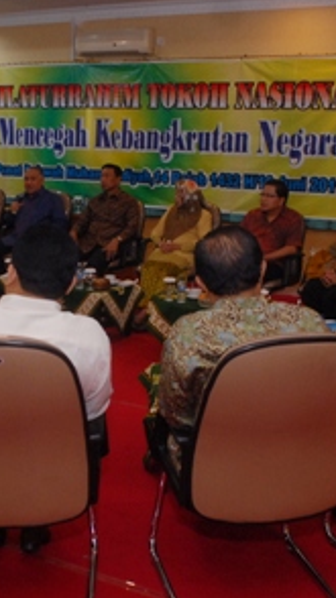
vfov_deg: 42.9
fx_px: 762
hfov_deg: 24.8
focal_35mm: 48
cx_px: 130
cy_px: 295
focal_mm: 20
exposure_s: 1/40
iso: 400
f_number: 4
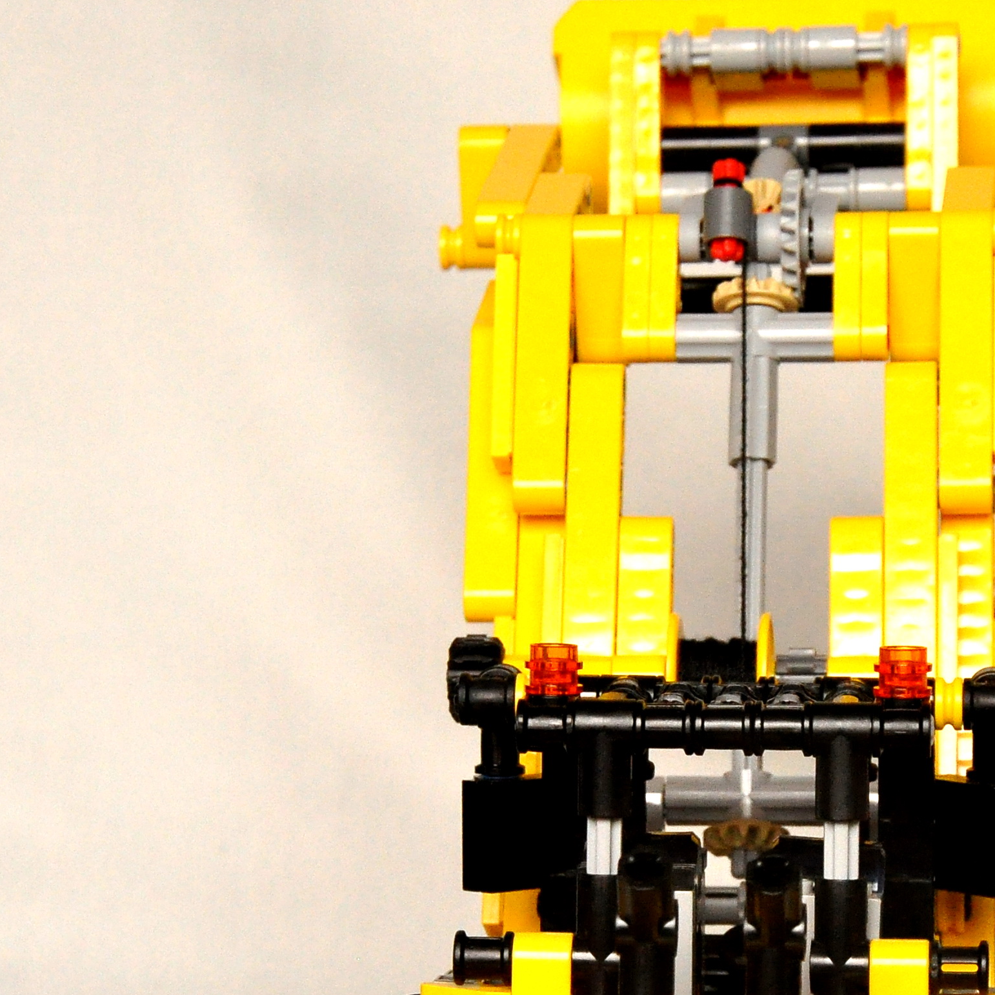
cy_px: 780
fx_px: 5756
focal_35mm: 177
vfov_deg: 9.9
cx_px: 759
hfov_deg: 9.9
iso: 1600
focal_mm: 50
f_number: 9
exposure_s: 1/80
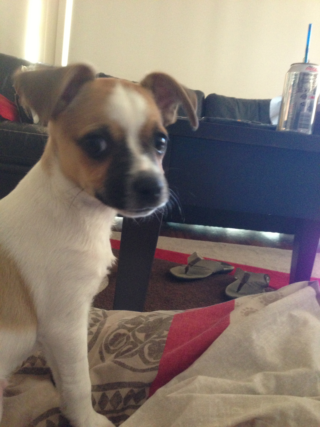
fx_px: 407
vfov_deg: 55.4
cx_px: 160
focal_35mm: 33
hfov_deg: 42.9
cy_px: 214
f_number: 2.4
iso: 400
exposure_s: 1/17
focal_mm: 4.13
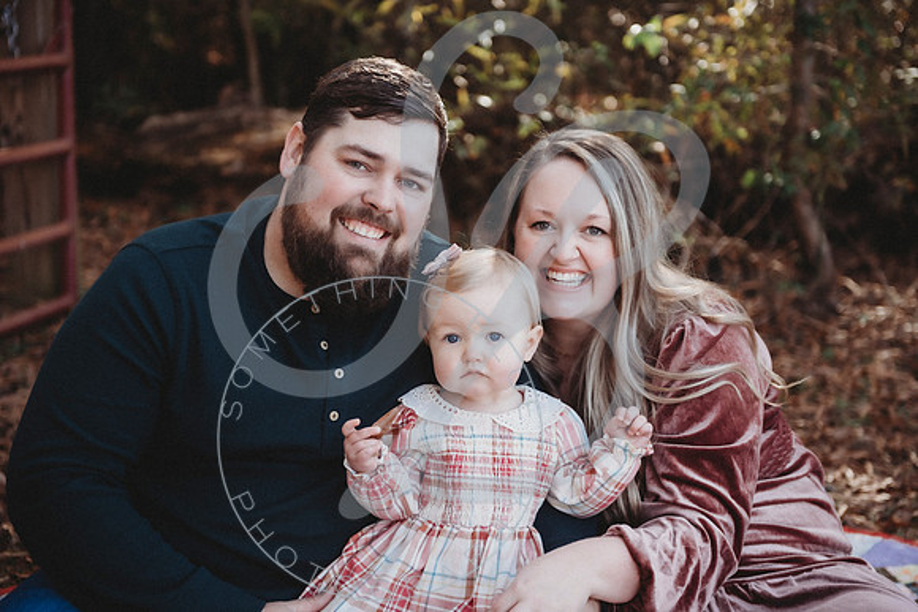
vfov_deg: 19.5
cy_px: 306
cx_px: 459
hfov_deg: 28.8
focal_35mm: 70
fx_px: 1785
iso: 100
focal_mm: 70
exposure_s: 1/250
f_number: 2.8
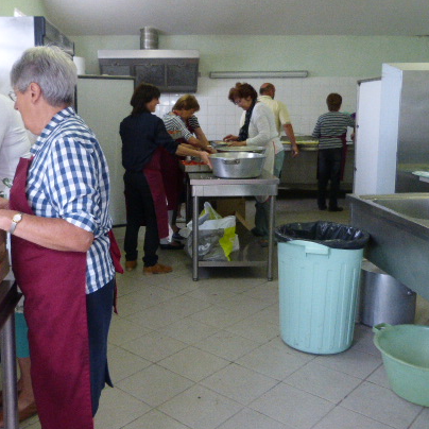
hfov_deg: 46.9
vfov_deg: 47.2
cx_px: 167
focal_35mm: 35
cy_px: 193
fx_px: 491
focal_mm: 4.5
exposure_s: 1/125
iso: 500
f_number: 2.8
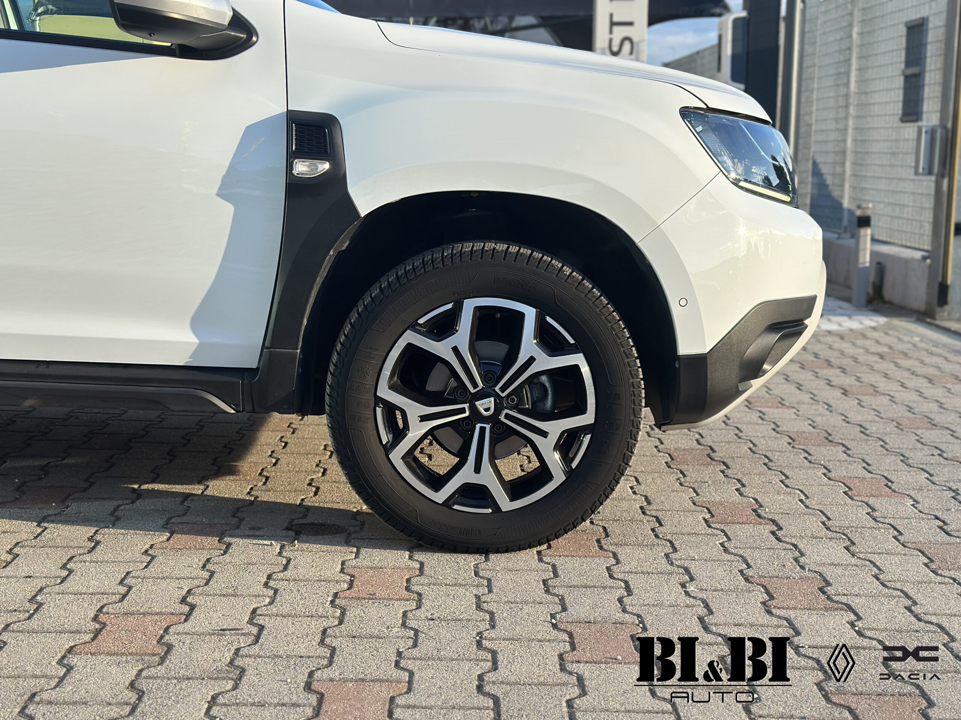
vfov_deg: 30.3
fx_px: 1333
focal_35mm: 48
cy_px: 360
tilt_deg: -8.9
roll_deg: +0.2
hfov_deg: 39.7
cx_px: 480
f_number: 1.78
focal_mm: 6.86
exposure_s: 1/1751
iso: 80
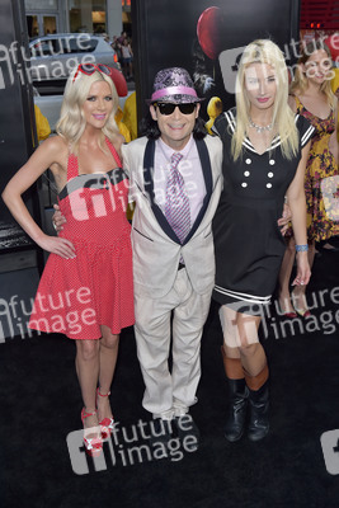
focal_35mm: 40
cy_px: 254
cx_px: 170
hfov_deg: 33.4
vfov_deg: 48.4
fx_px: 564
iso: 640
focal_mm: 40
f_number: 6.3
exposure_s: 1/250
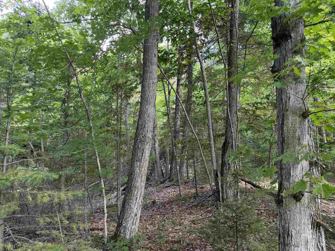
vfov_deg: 56.8
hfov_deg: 71.6
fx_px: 232
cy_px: 126
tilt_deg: +7.6
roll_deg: -0.1
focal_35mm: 24
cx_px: 168
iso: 200
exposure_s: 1/126
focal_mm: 6.76
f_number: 1.78
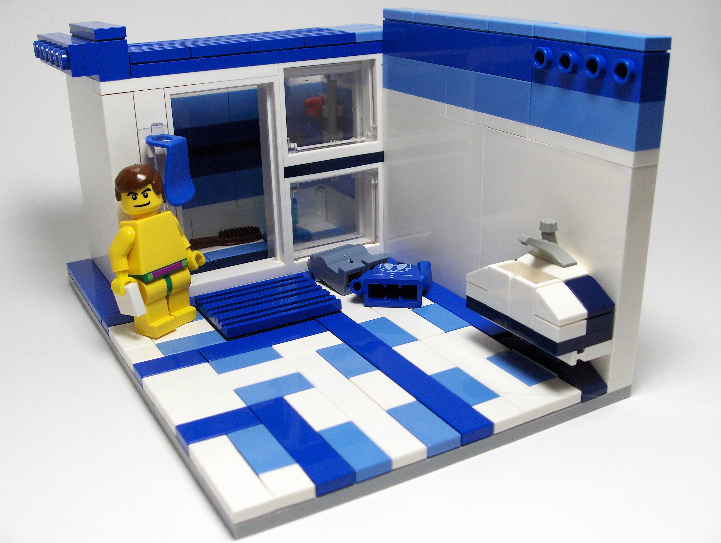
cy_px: 272
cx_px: 360
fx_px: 813
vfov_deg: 36.9
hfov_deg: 47.8
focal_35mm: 39
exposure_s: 1/64.4
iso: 124
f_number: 4.8
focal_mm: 8
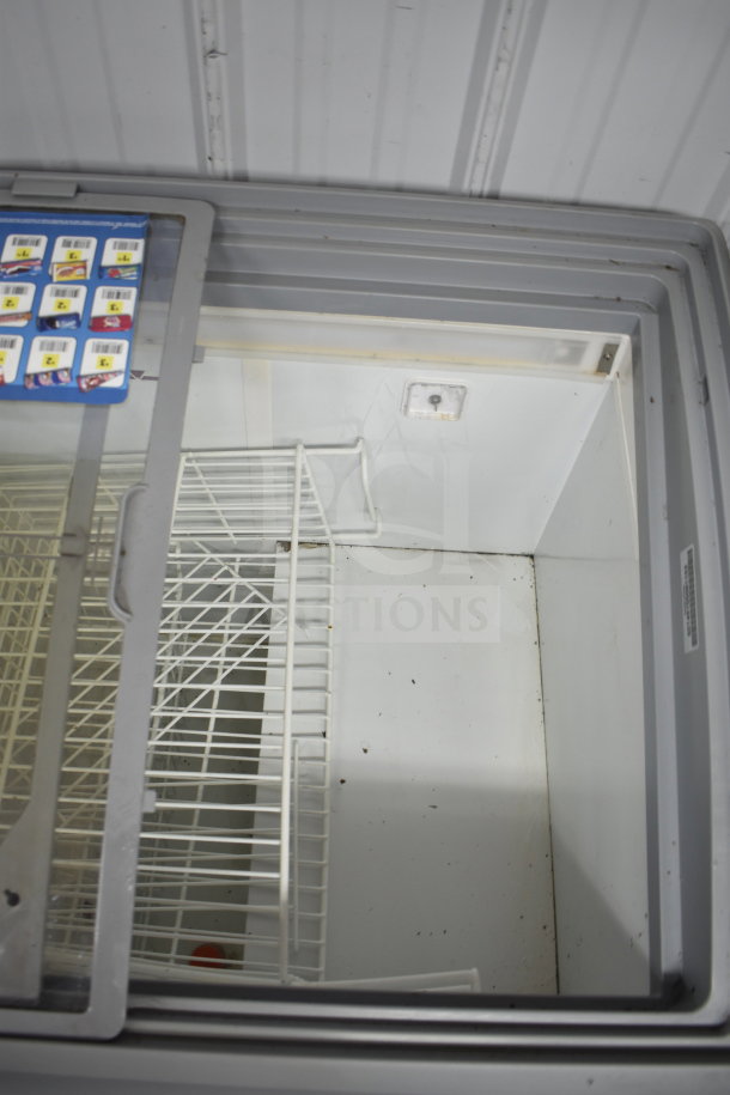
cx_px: 365
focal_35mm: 30
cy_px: 548
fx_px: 912
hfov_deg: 43.6
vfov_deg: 61.9
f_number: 3.8
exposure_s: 1/30
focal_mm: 20
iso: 400
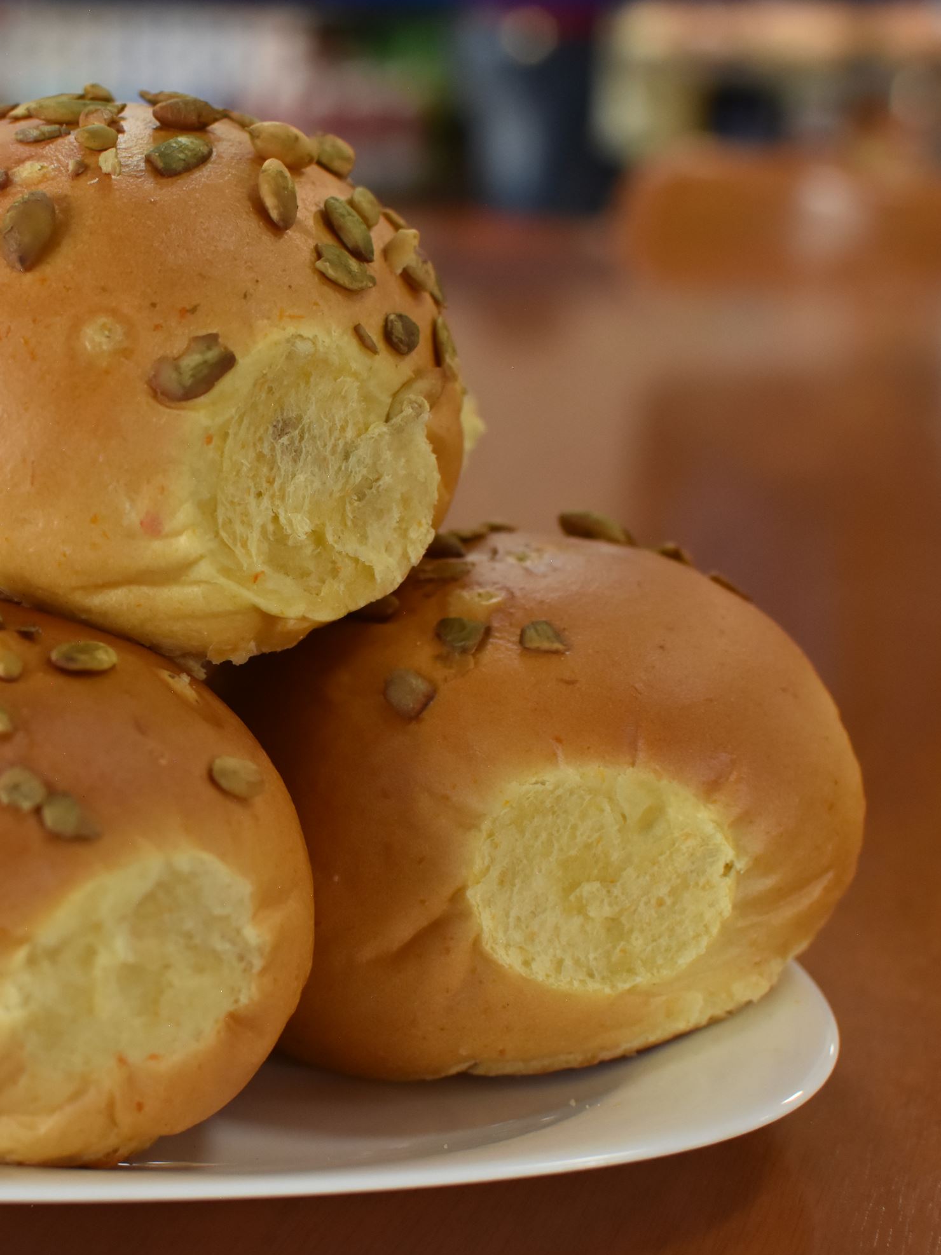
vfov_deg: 25.4
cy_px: 626
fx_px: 2782
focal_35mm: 77
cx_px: 150
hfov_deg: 19.0
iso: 1000
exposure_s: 1/160
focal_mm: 35
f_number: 3.5
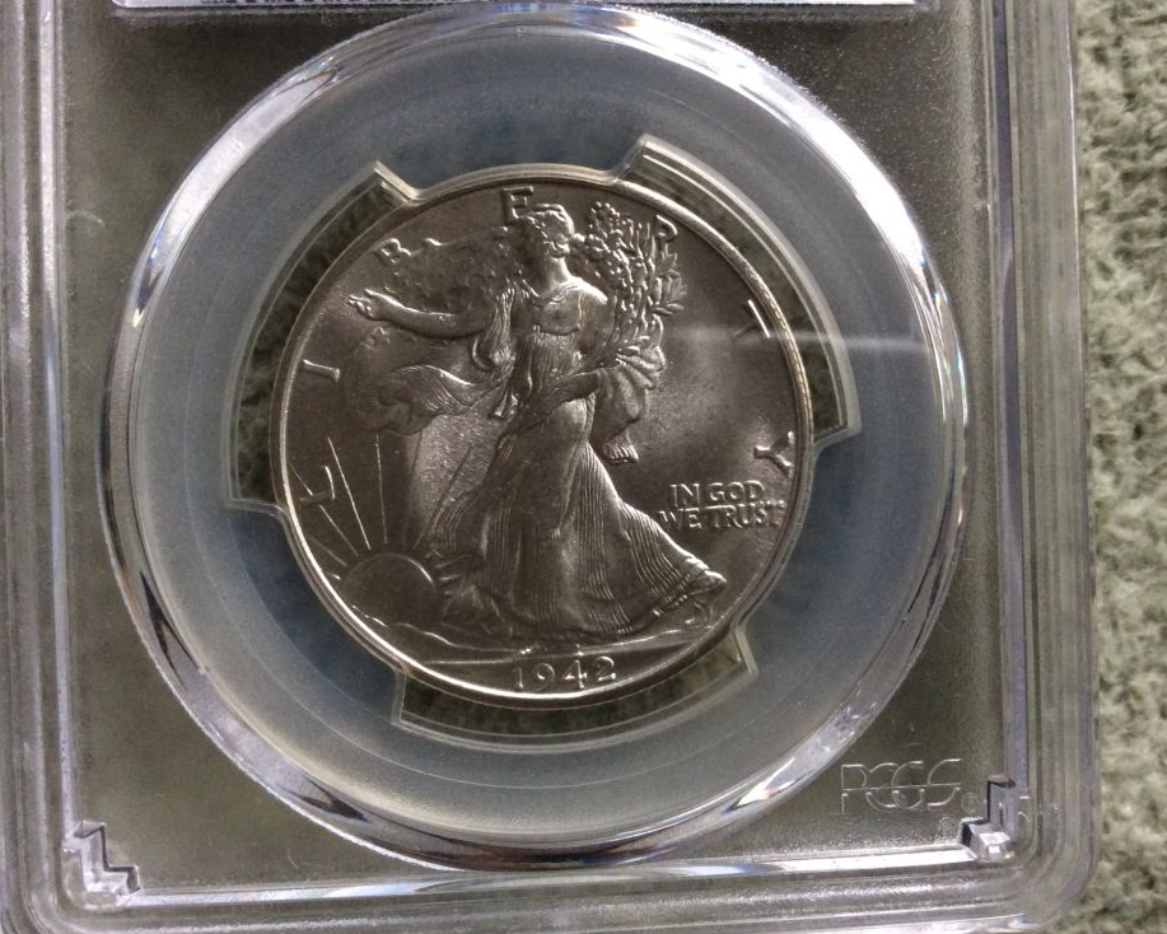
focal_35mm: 34
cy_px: 466
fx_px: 1175
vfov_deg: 43.4
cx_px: 589
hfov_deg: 52.8
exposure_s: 1/24
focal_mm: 3.3
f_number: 2.4
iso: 125
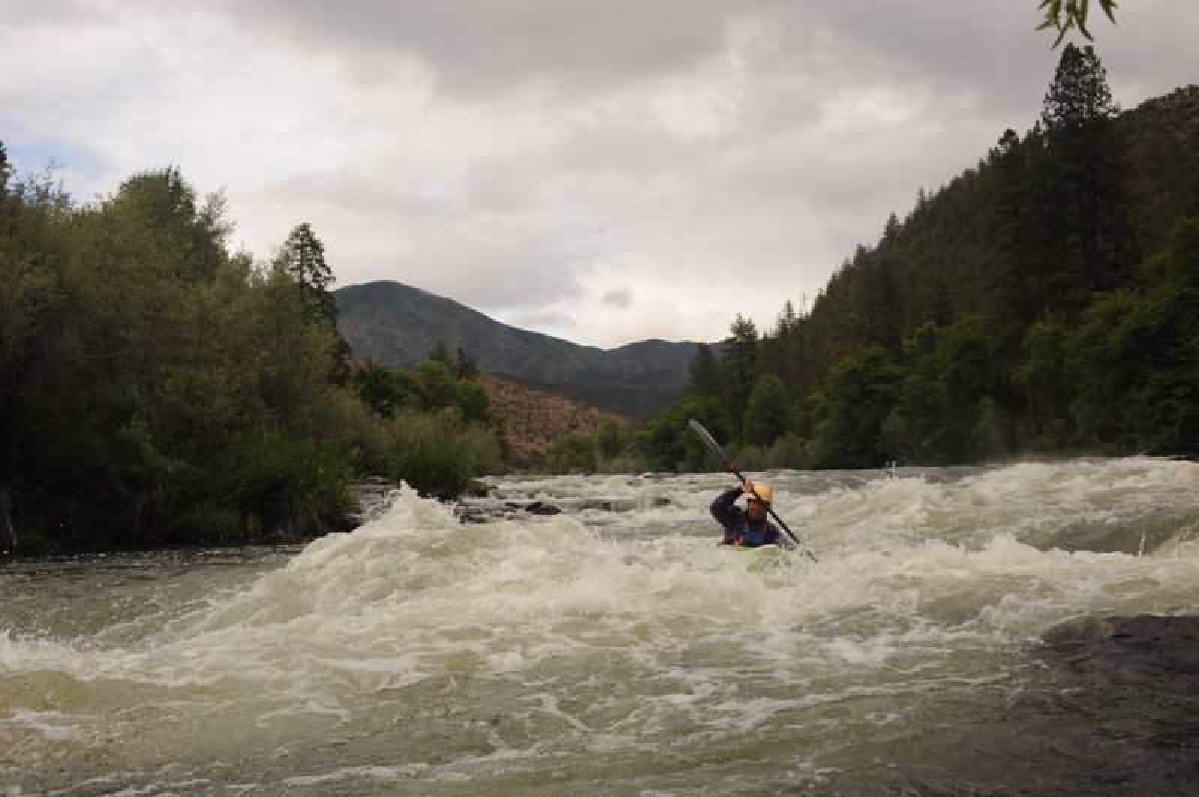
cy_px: 398
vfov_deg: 37.8
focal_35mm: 35
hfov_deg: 54.5
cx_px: 600
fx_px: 1165
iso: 250
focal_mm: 35
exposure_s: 1/250
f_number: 10
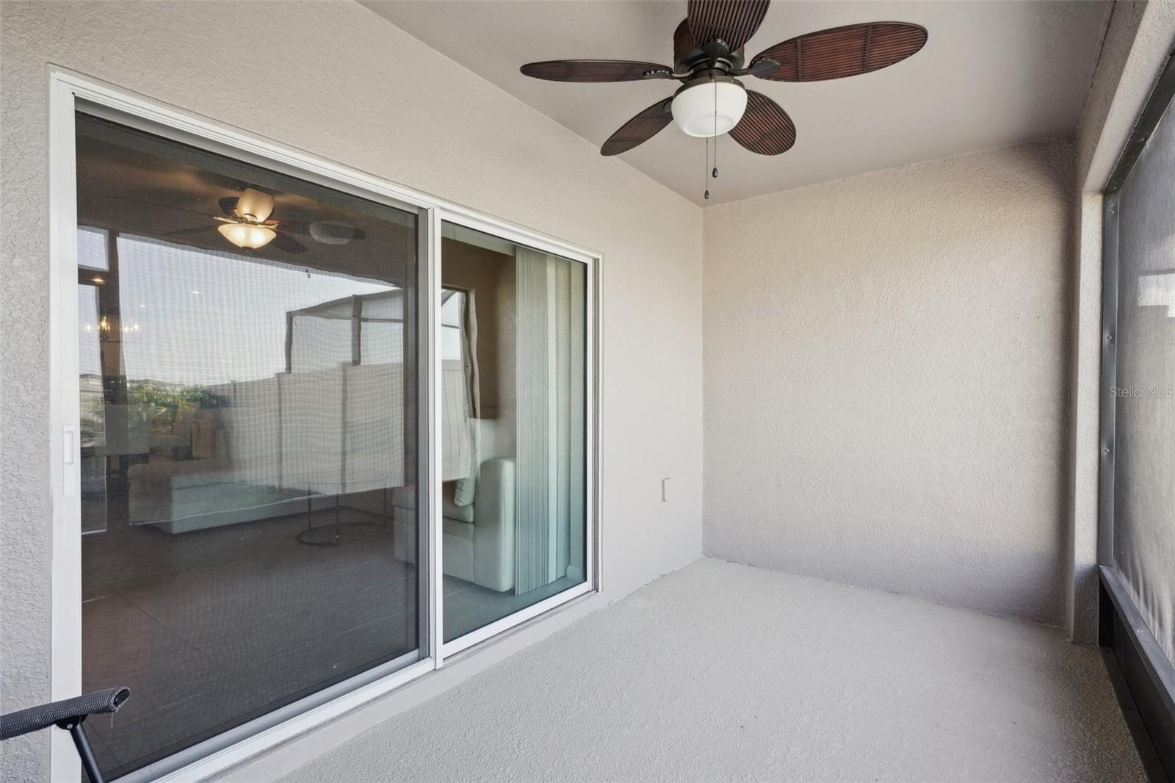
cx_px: 588
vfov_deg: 67.4
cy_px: 392
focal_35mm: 18
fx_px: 587
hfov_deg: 90.0
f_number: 8
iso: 500
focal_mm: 18
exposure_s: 1/100
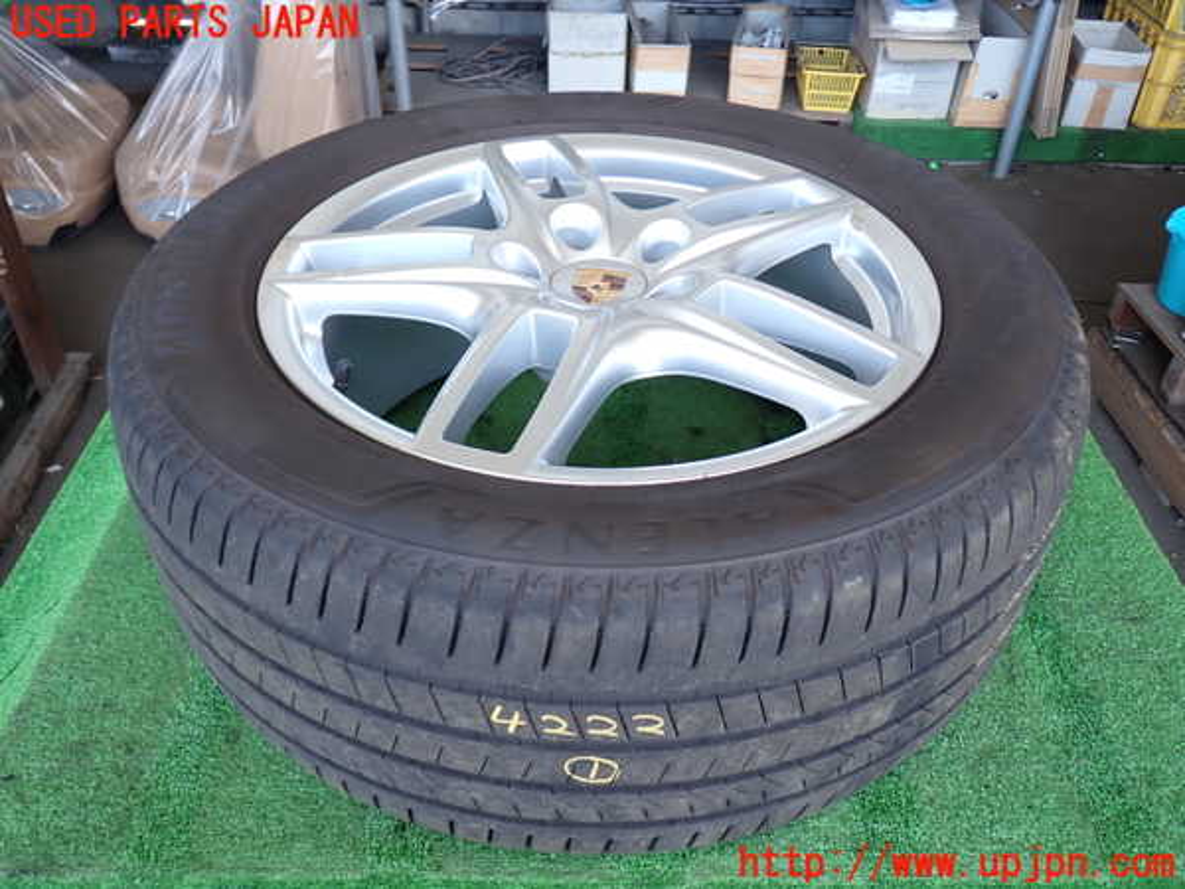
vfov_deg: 46.8
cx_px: 592
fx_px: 1027
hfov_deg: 60.0
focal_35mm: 30
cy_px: 444
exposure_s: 1/60
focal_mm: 5.4
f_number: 2.3
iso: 100
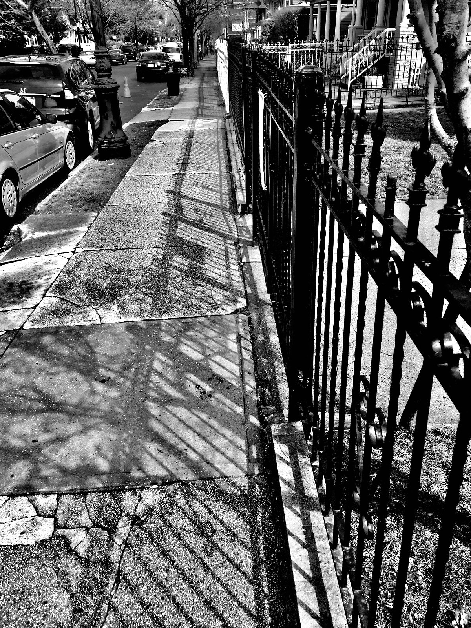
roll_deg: +0.7
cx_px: 236
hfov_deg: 48.2
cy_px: 314
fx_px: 526
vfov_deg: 61.7
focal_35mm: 29
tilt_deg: -27.9
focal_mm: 4.15
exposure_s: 1/807
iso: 32
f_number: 2.2
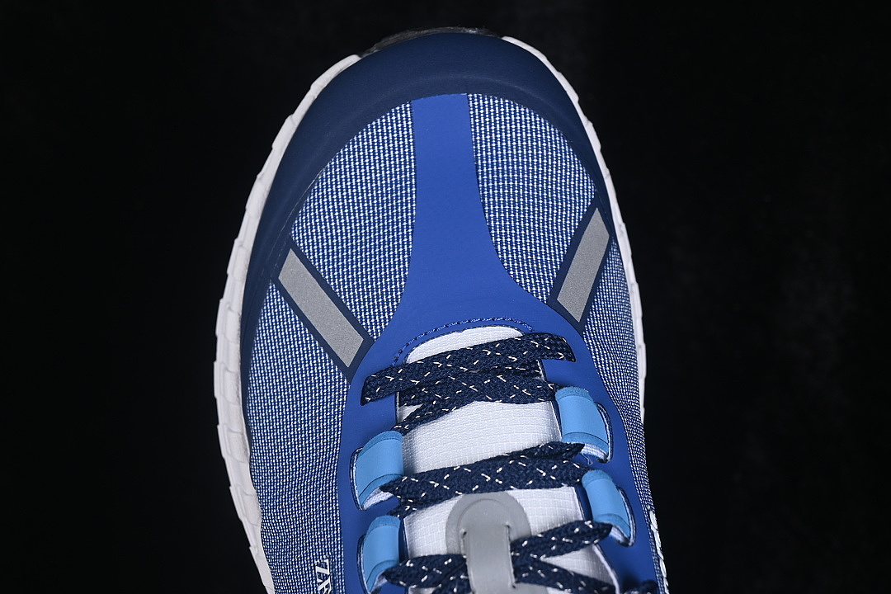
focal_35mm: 75
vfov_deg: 18.2
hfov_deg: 27.0
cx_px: 446
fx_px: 1856
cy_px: 297
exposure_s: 1/80
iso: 160
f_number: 7.1
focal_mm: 50
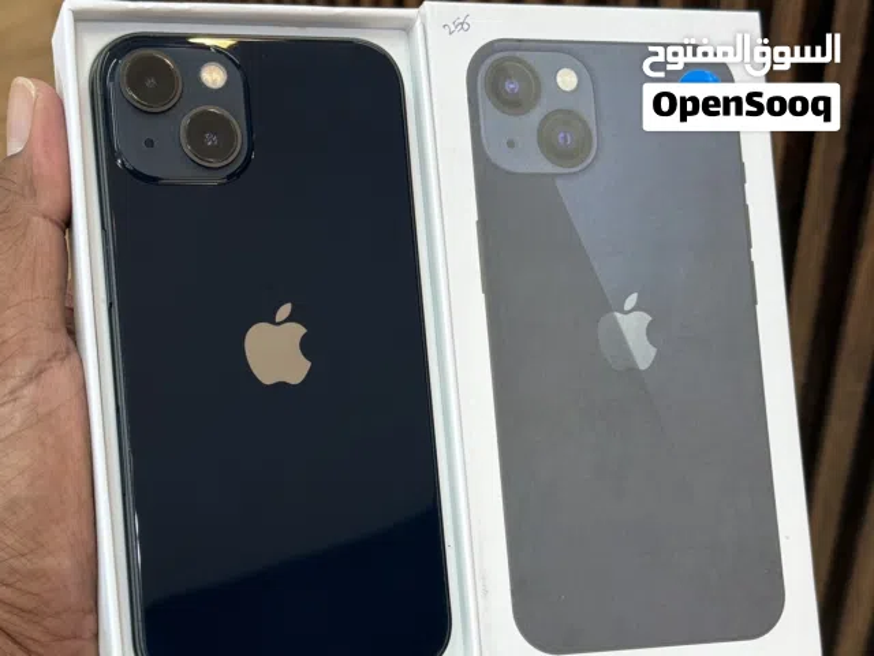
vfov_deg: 30.3
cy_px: 328
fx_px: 1212
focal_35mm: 48
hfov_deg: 39.7
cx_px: 437
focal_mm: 6.76
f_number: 1.78
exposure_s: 1/100
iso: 64
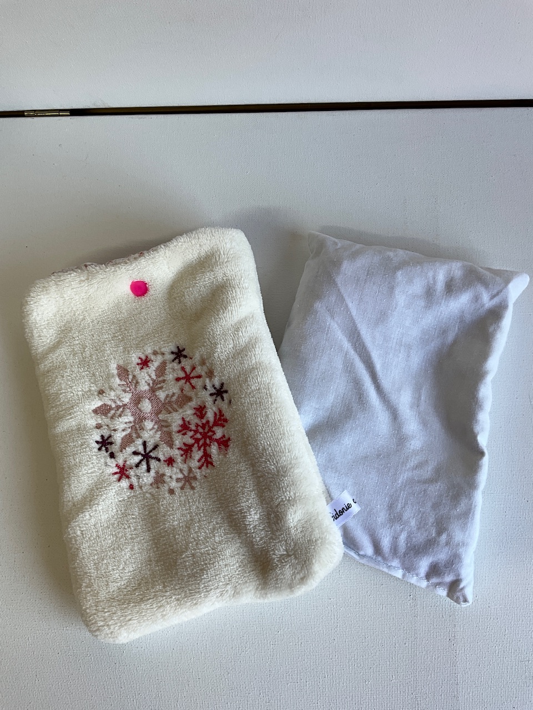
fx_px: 595
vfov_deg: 61.7
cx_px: 266
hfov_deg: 48.2
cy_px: 355
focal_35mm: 29
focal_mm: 3
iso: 20
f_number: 1.8
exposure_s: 1/100
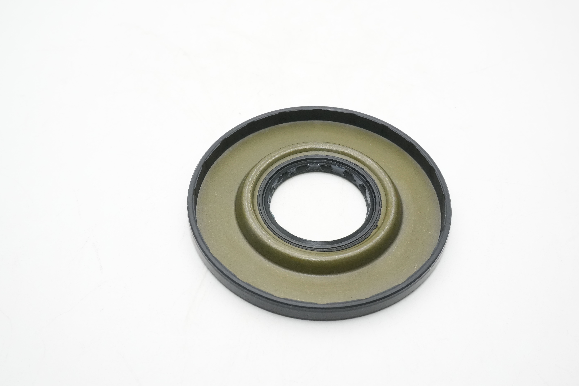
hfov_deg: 46.9
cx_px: 293
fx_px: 668
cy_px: 195
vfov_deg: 32.2
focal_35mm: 42
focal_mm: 27
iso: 2000
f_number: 11
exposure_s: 1/160
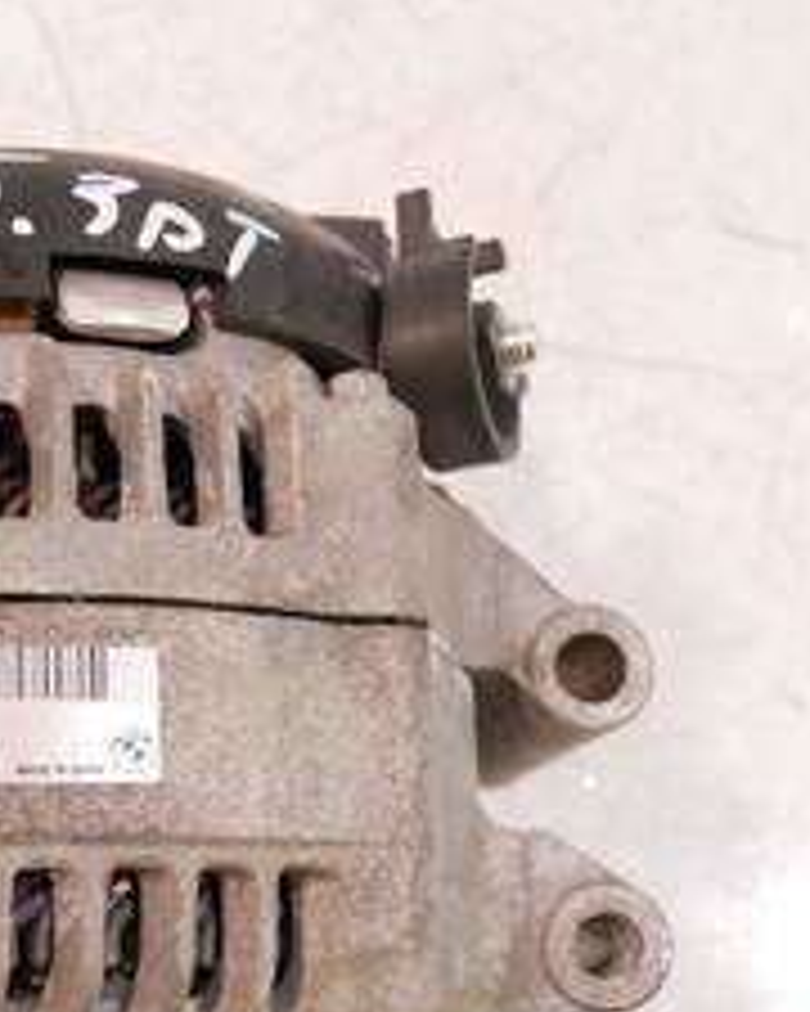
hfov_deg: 28.7
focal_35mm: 50
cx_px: 32
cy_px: 792
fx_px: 1498
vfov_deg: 36.2
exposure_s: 1/60
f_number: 3.5
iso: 800
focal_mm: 12
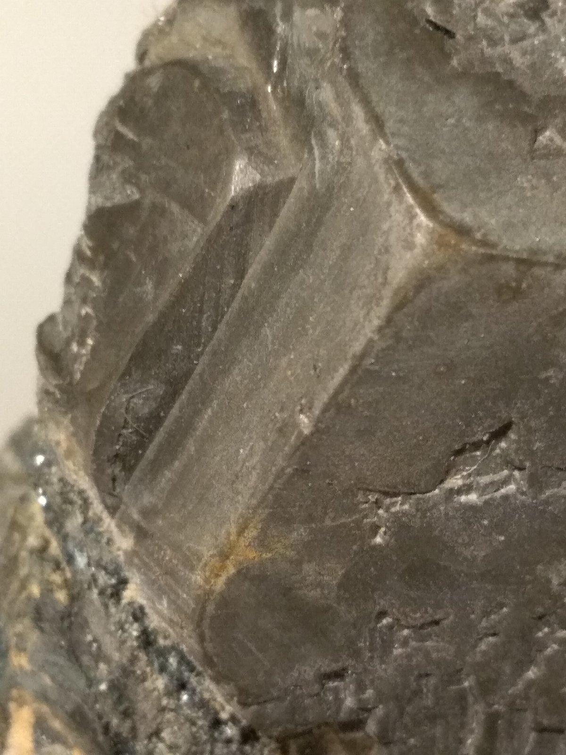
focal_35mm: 26
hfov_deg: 53.1
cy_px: 378
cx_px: 283
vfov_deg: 67.3
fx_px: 567
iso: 332
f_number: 2
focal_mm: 3.54
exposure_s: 1/33.3
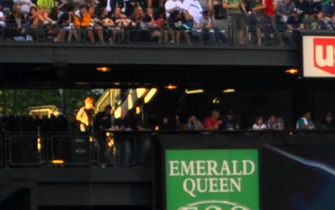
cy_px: -163
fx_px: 4428
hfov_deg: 4.3
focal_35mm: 485
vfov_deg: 2.7
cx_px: 764
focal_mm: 55
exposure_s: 1/160
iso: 200
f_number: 6.3
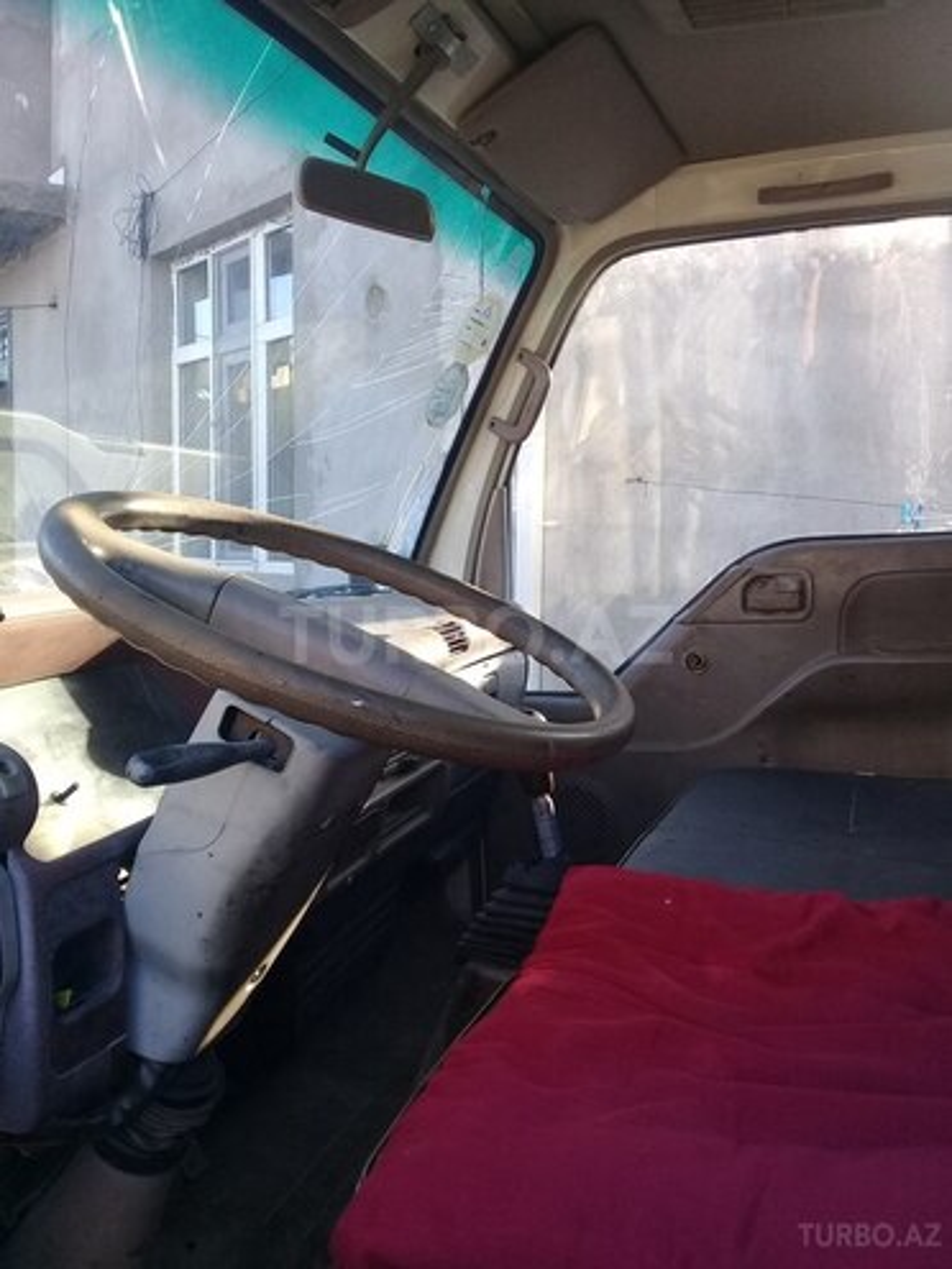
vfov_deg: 58.4
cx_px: 476
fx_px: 1137
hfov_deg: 45.4
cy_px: 634
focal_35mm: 31
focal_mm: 3.3
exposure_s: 1/122
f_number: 2.2
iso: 50
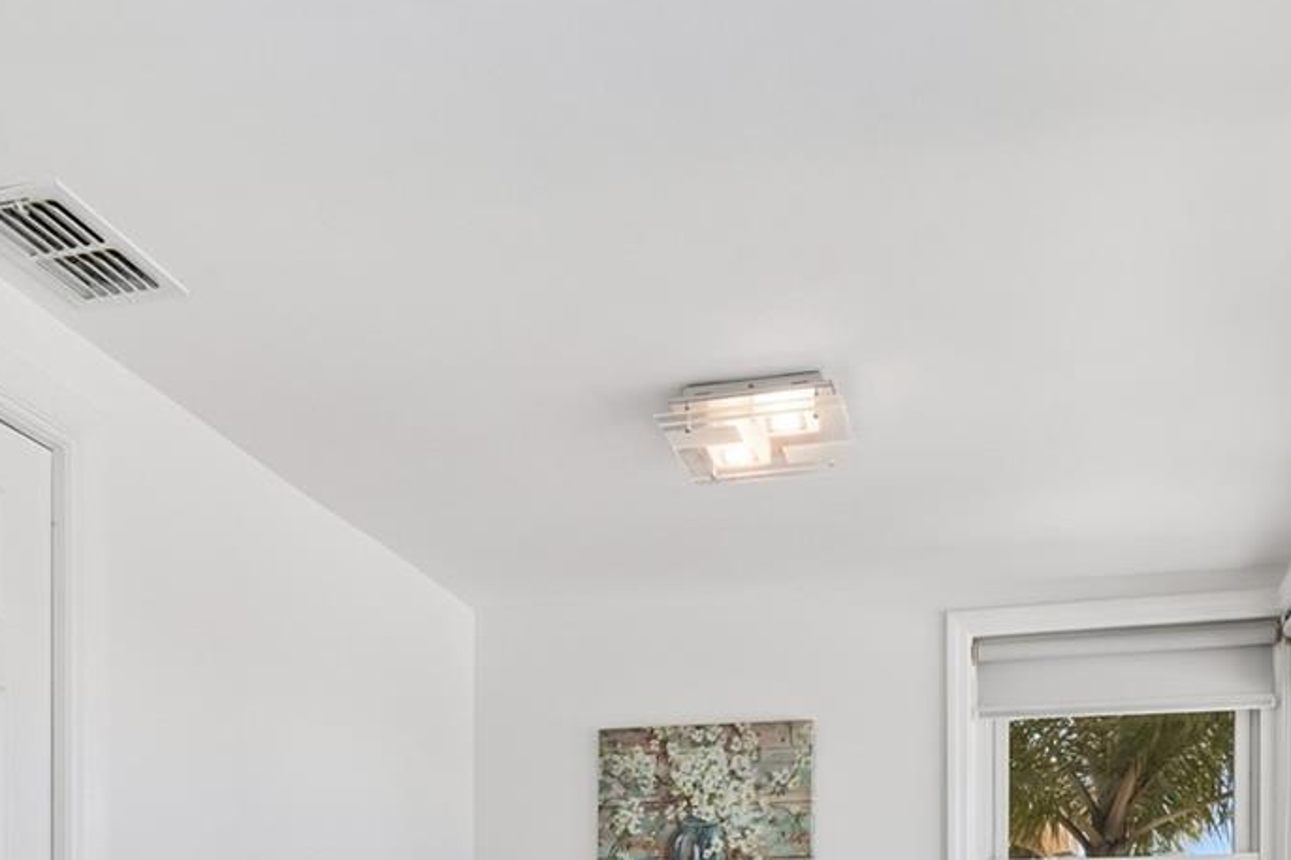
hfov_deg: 54.3
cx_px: 578
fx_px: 1255
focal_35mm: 35
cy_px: 977
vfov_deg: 32.6
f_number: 7.1
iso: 100
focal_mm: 10
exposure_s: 1/20
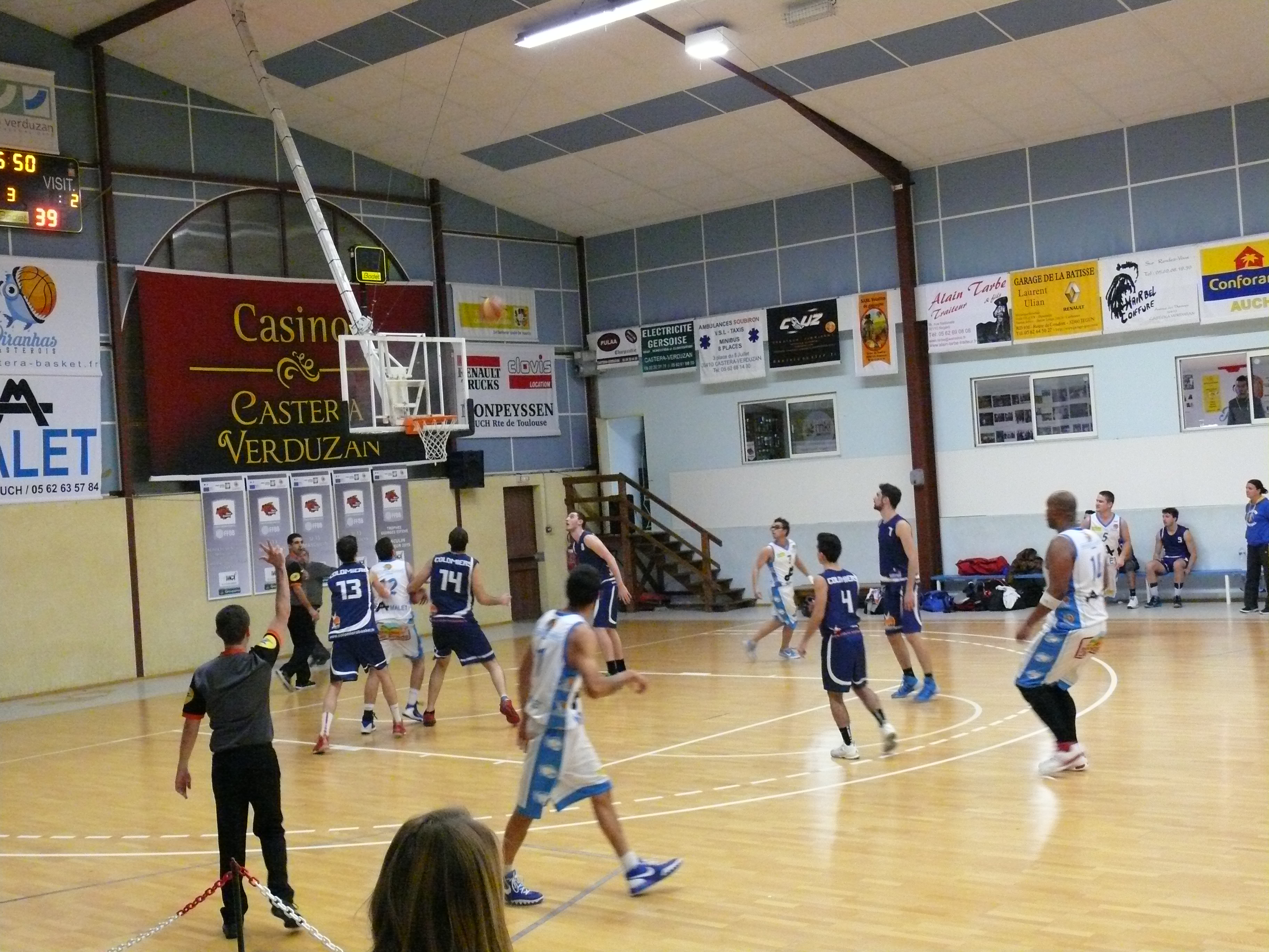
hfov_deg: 43.9
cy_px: 476
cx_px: 634
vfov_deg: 33.6
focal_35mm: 43
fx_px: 1576
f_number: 3.2
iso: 800
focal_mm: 9.2
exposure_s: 1/60
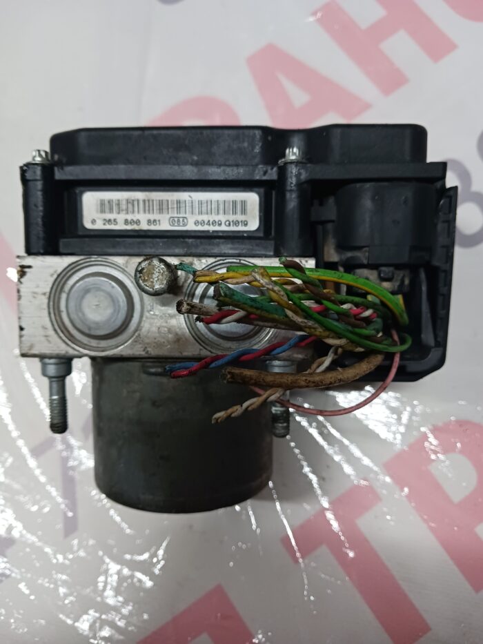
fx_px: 502
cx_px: 242
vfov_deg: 65.3
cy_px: 322
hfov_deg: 51.4
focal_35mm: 27
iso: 320
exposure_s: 1/25
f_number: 1.8
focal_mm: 4
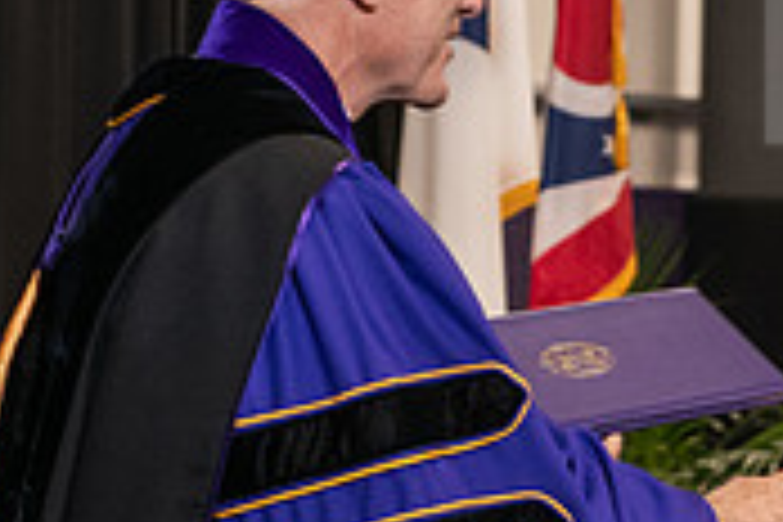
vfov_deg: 6.2
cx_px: 630
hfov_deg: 9.3
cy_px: 313
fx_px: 4785
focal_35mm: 220
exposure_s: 1/125
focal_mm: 66
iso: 2000
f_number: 5
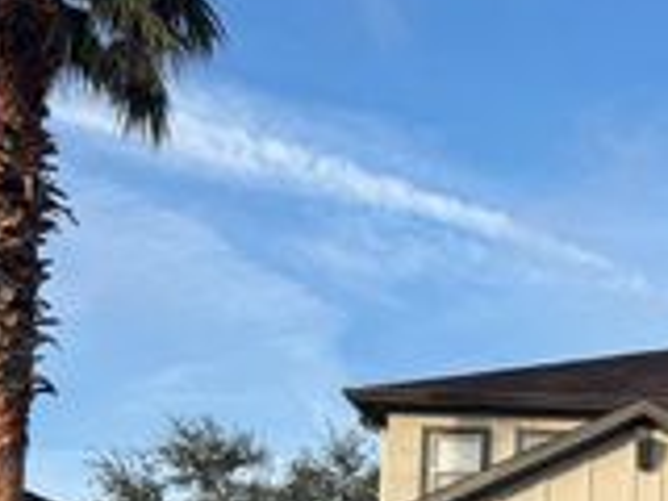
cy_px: 599
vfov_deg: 18.6
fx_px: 1447
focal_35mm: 75
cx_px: 822
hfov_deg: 23.5
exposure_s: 1/2506
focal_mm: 6.76
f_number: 1.78
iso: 80
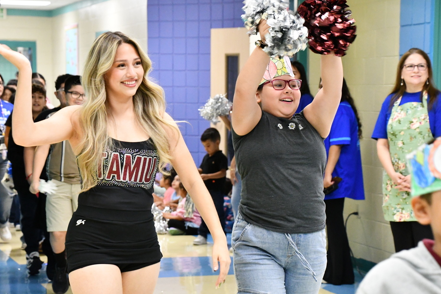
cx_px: 218
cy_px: 144
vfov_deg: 11.8
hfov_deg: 17.6
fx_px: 1421
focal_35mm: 116
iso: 6400
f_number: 6.3
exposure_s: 1/160
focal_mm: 70
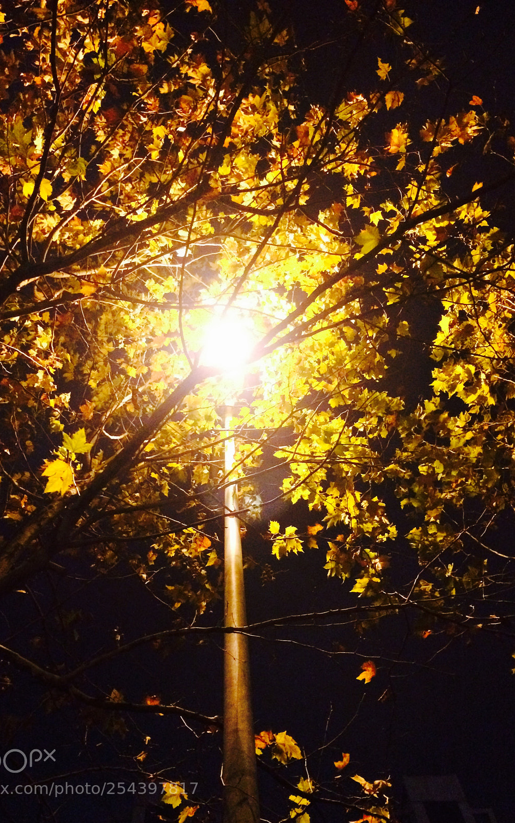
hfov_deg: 40.6
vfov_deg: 61.2
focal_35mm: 31
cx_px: 238
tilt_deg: +72.4
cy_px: 414
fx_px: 696
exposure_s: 1/17
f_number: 2.2
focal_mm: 4.15
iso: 800
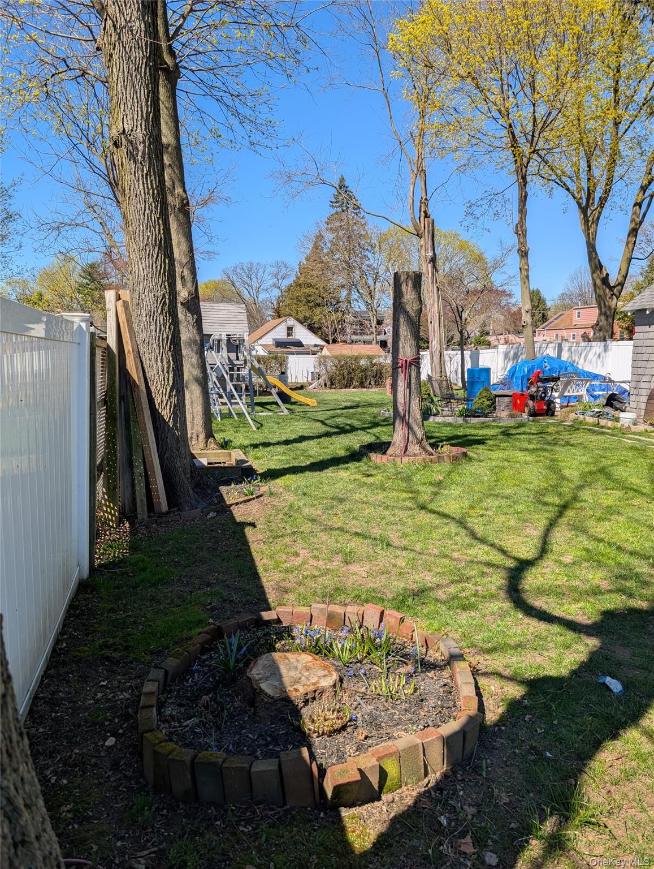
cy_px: 434
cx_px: 327
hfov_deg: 56.9
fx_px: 603
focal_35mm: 24
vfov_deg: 71.5
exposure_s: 1/945
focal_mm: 6.9
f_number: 1.68
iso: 19
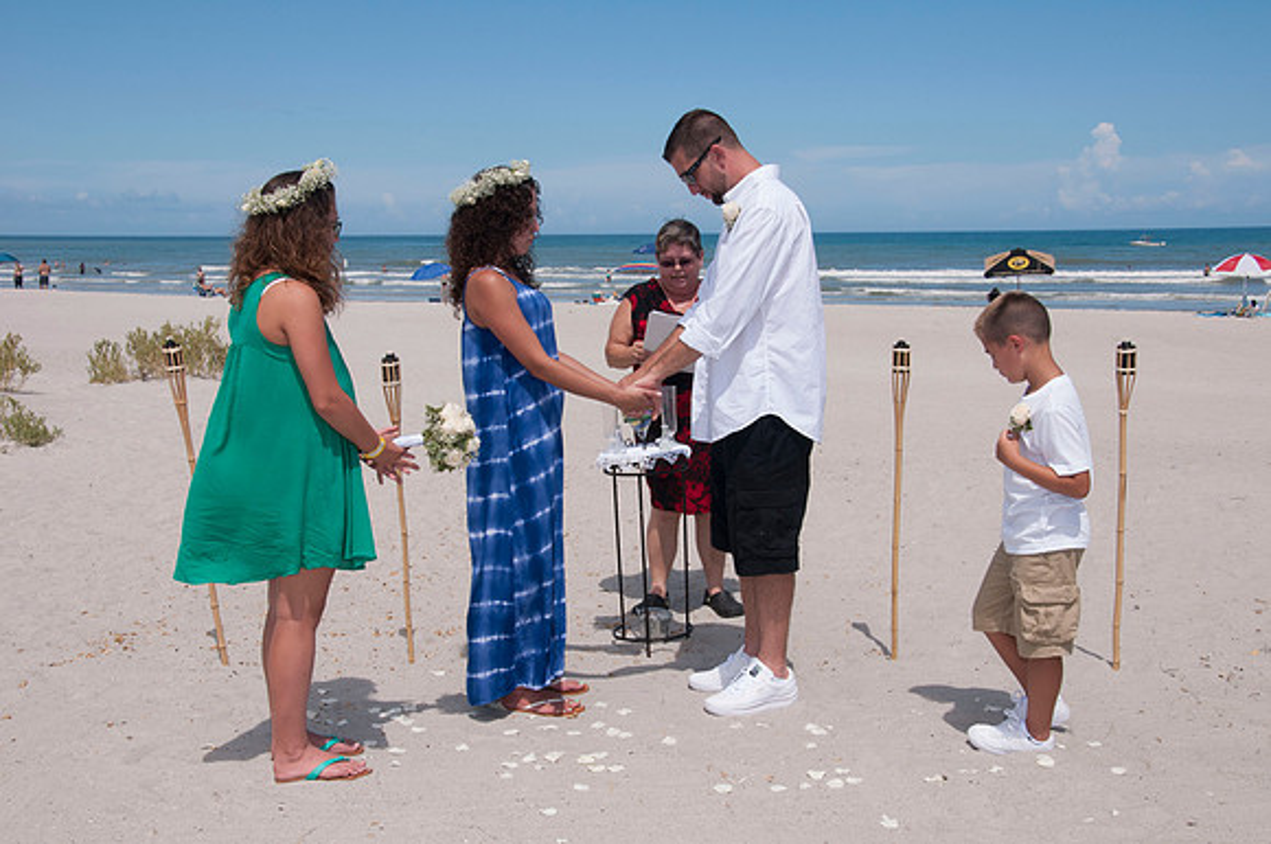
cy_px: 422
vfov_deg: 31.8
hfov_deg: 46.5
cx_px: 636
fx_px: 1481
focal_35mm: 42
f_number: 11
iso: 100
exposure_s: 1/250
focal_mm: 28
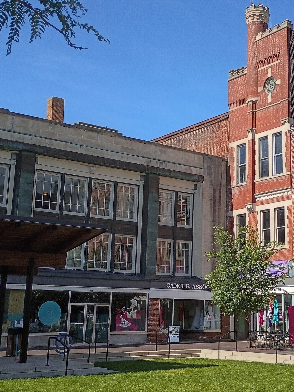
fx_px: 612
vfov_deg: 35.5
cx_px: 230
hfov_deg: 26.6
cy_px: 177
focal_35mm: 54
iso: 103
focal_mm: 4.27
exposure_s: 1/997
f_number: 1.8
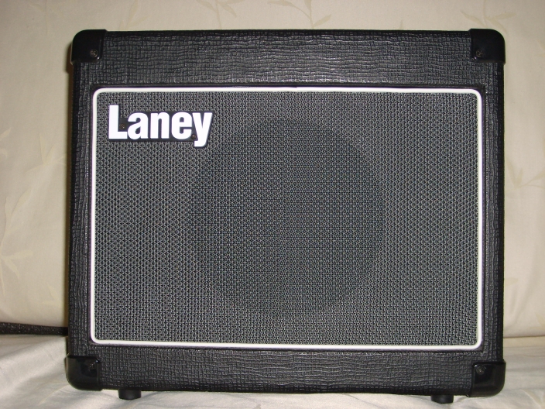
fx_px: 677
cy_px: 204
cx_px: 272
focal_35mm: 43
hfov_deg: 43.9
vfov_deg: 33.6
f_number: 3
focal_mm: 7.2
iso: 100
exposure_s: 1/45
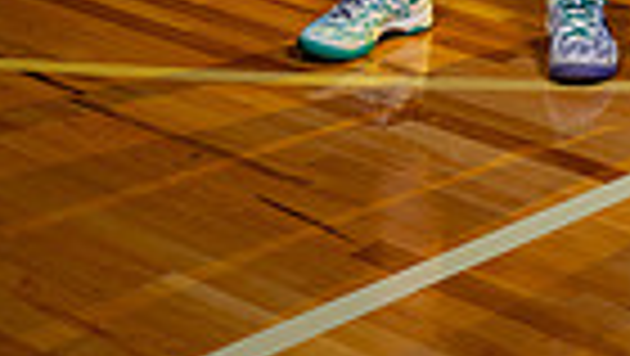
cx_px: 666
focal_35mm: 121
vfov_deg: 8.9
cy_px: -563
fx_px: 2023
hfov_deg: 17.2
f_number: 6.3
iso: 100
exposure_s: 1/200
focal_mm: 36
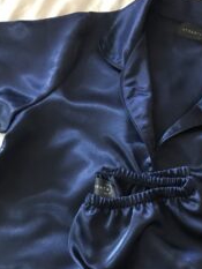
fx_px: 373
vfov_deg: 37.8
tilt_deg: -78.5
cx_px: 151
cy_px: 225
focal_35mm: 48
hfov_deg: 29.8
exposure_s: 1/4
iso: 125
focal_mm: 3.99
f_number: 1.8
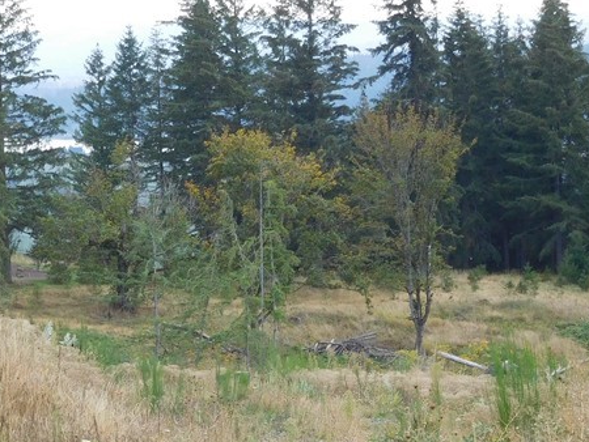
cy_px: 494
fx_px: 3098
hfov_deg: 10.8
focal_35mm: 182
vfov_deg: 8.1
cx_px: 164
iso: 125
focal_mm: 14.3
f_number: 4.6
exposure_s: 1/125
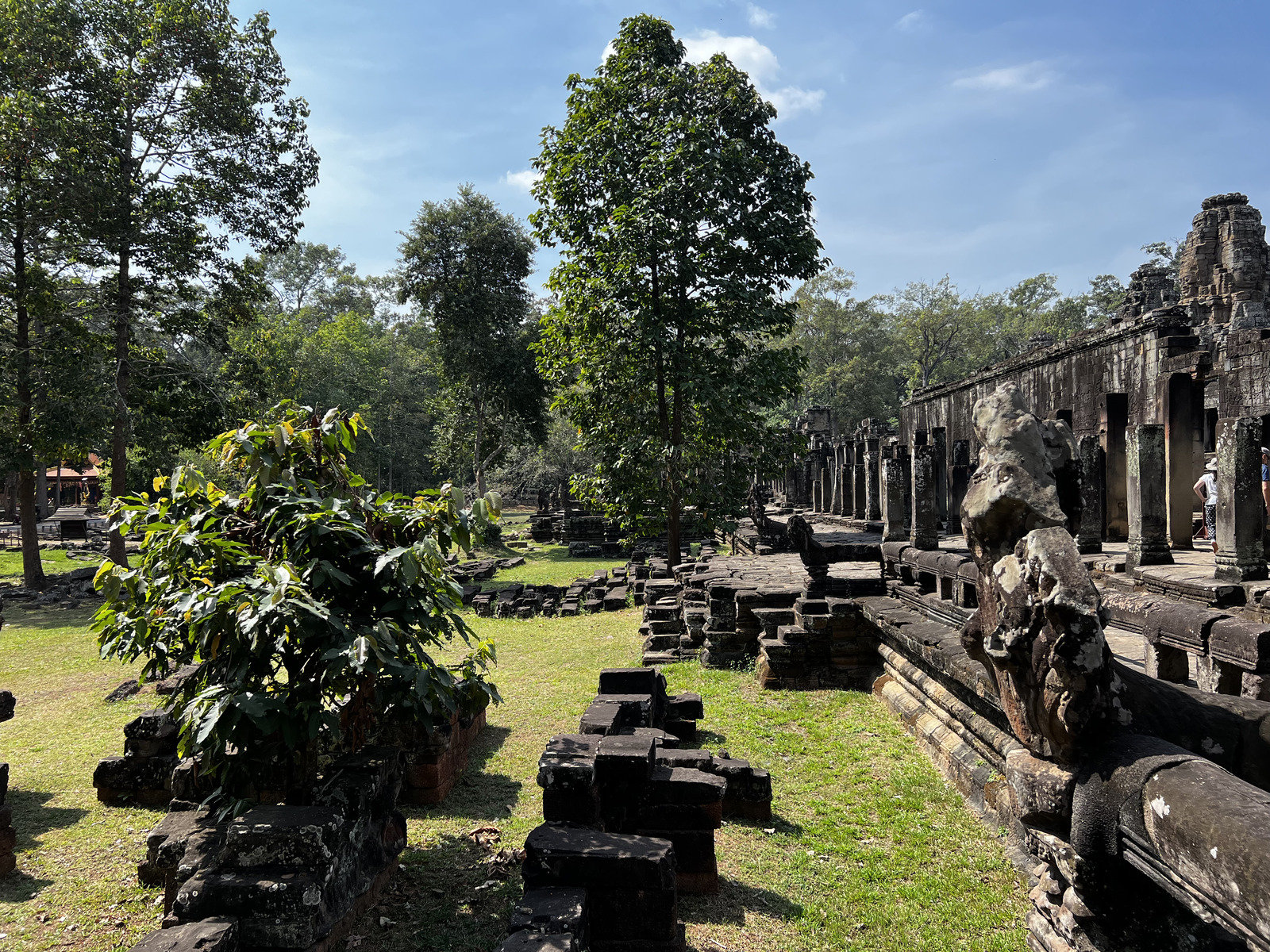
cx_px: 635
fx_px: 954
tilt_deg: +1.3
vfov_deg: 53.1
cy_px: 476
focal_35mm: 26
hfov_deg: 67.3
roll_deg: +0.3
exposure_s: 1/2123
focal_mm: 5.7
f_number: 1.5
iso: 50
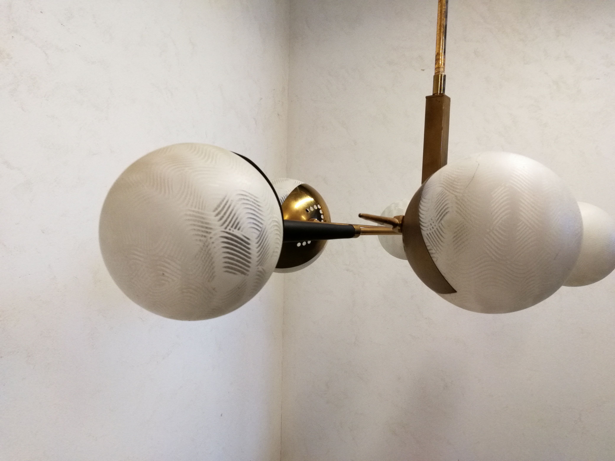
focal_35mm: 24
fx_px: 426
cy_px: 230
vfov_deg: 56.8
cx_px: 308
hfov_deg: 71.6
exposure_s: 1/50
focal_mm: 2.38
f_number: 2.2
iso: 64
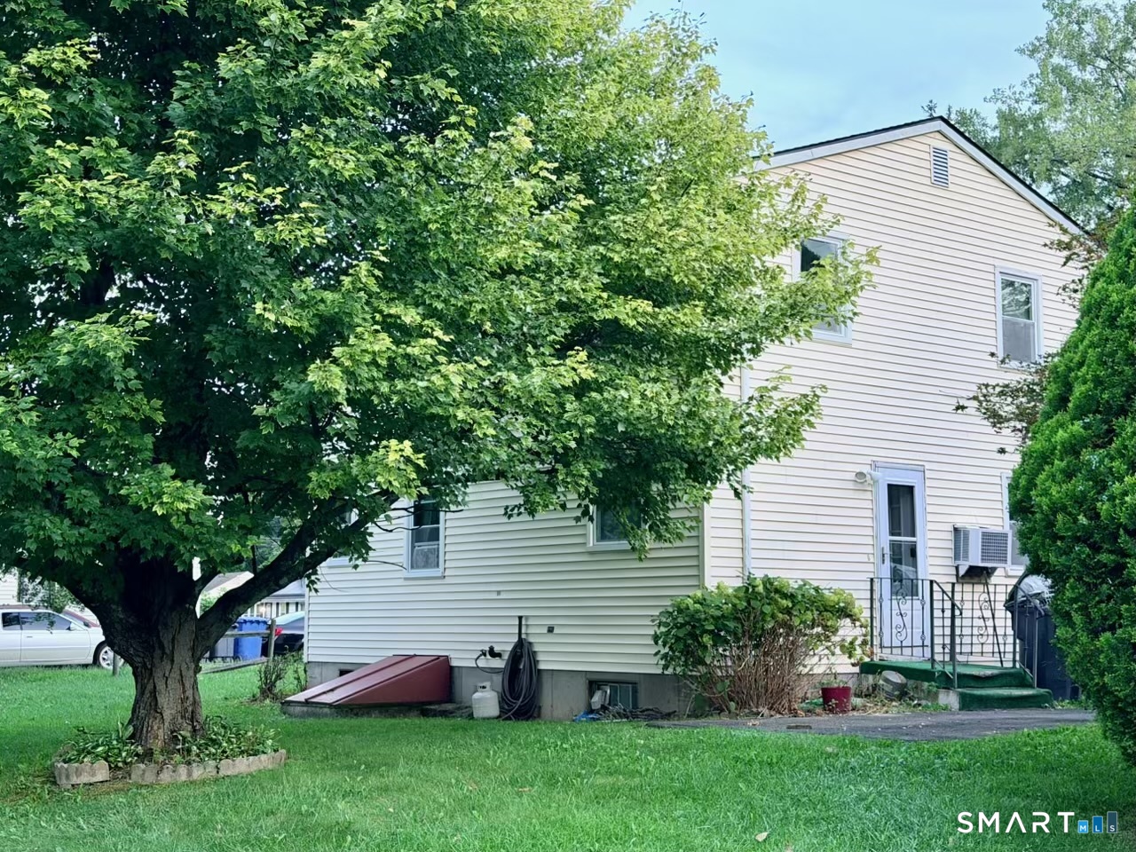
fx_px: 1575
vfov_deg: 30.3
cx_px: 568
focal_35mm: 48
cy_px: 426
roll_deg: -0.1
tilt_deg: +8.1
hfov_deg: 39.7
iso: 250
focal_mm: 6.76
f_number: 1.78
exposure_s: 1/50
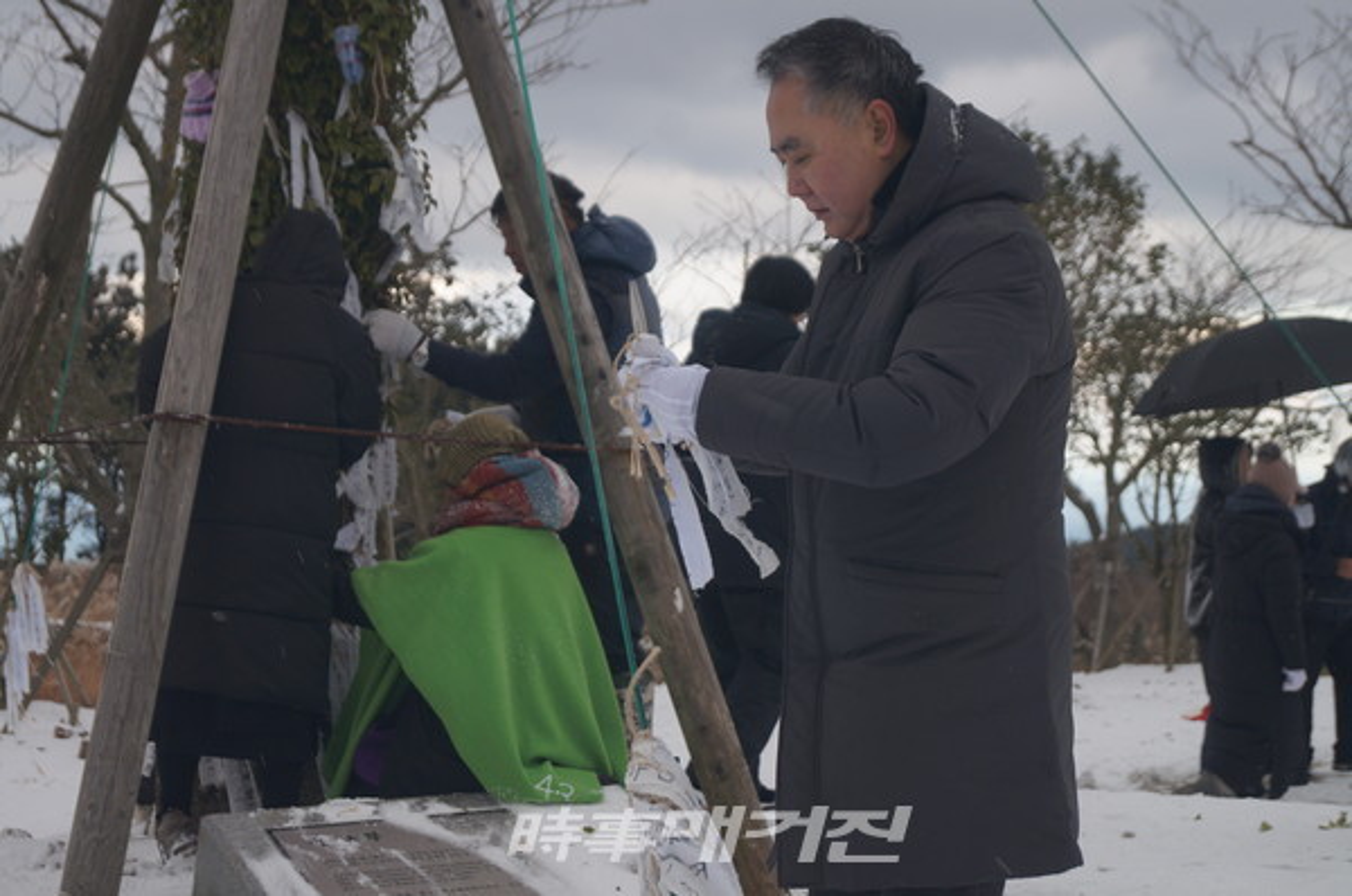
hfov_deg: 24.7
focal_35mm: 82
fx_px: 3093
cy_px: 448
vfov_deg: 16.5
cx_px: 676
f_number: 5.6
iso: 200
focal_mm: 55
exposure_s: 1/160
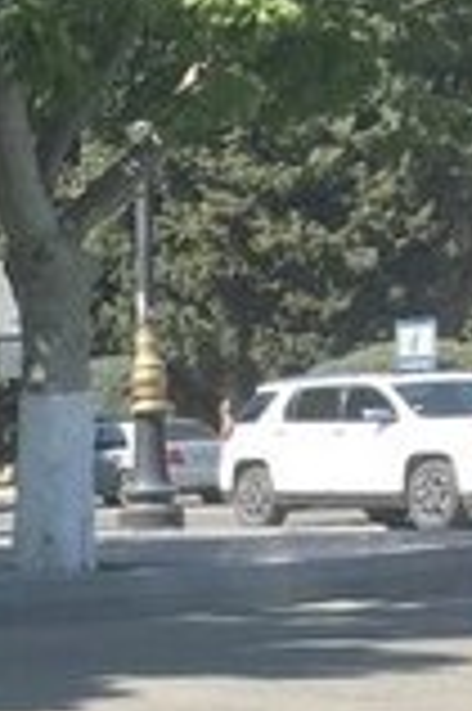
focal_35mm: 126
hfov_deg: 8.9
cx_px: -931
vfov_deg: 15.9
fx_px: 2483
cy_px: 763
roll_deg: +2.5
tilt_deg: -3.5
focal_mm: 4.15
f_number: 2.2
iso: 25
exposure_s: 1/625
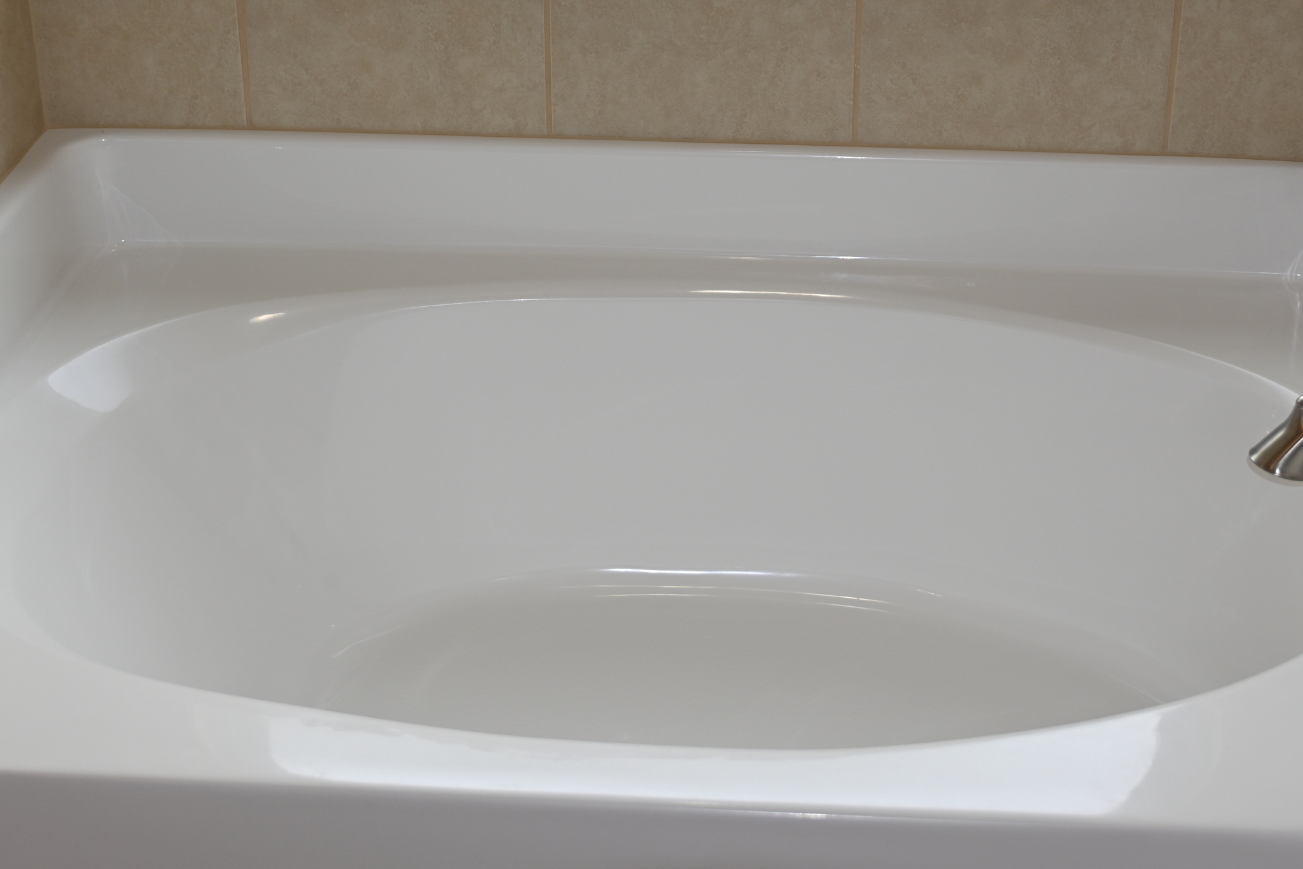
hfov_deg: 31.9
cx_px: 686
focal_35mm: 63
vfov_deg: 21.5
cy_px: 315
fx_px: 2280
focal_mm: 28
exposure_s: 1/200
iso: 110
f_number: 2.8
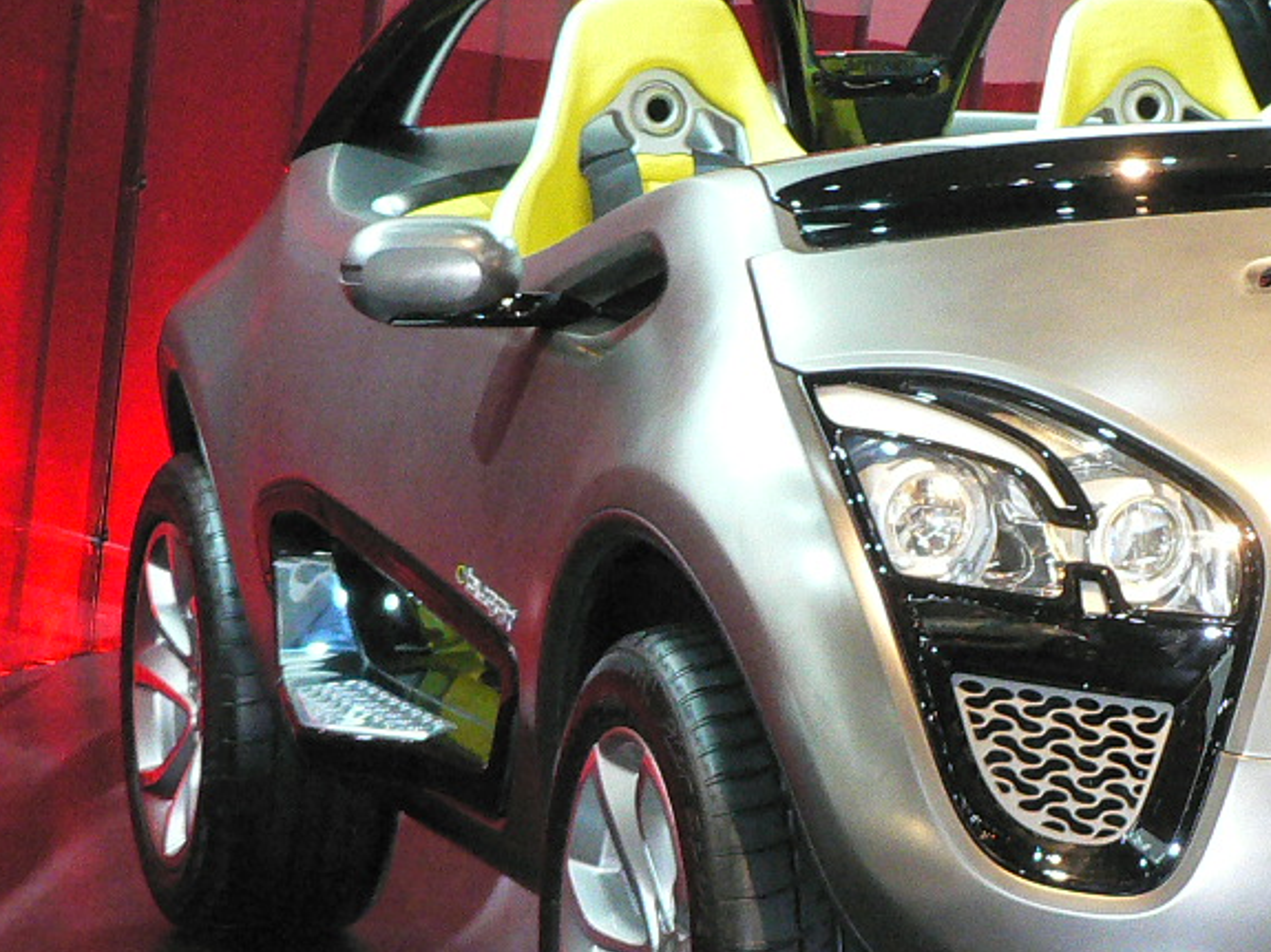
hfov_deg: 14.1
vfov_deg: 10.7
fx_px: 5066
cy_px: 535
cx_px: 1205
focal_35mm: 138
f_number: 3.2
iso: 400
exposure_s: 1/60
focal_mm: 10.4
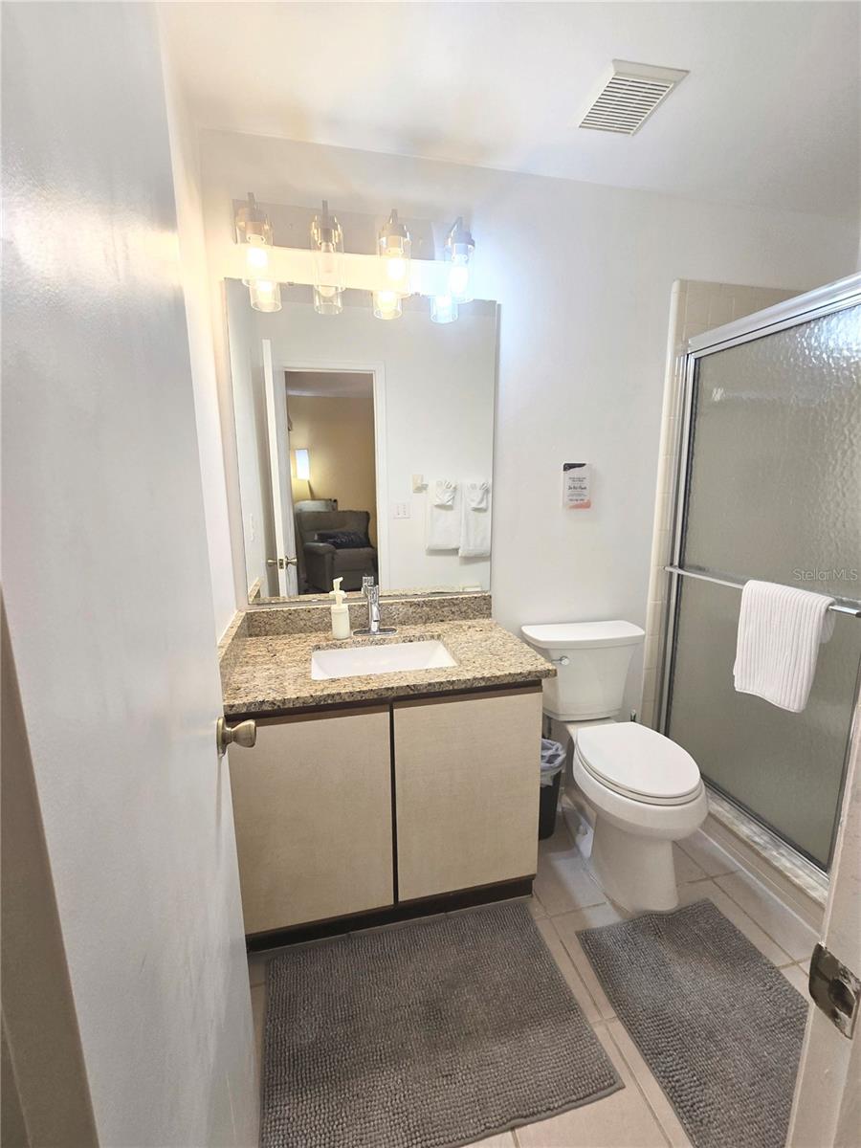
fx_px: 431
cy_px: 574
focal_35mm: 13
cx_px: 430
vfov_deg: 106.2
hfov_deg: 89.9
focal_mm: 2.2
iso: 64
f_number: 2.2
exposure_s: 1/60
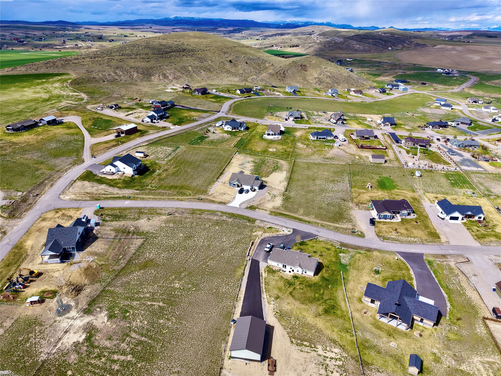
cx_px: 250
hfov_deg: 71.6
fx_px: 347
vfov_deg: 56.8
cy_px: 188
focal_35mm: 24
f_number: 1.8
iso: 140
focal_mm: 8.67
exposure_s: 1/5000
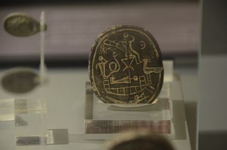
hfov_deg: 4.6
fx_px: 2830
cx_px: 114
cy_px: 75
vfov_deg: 3.0
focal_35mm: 450
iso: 1000
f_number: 6.3
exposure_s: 1/13
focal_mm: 300
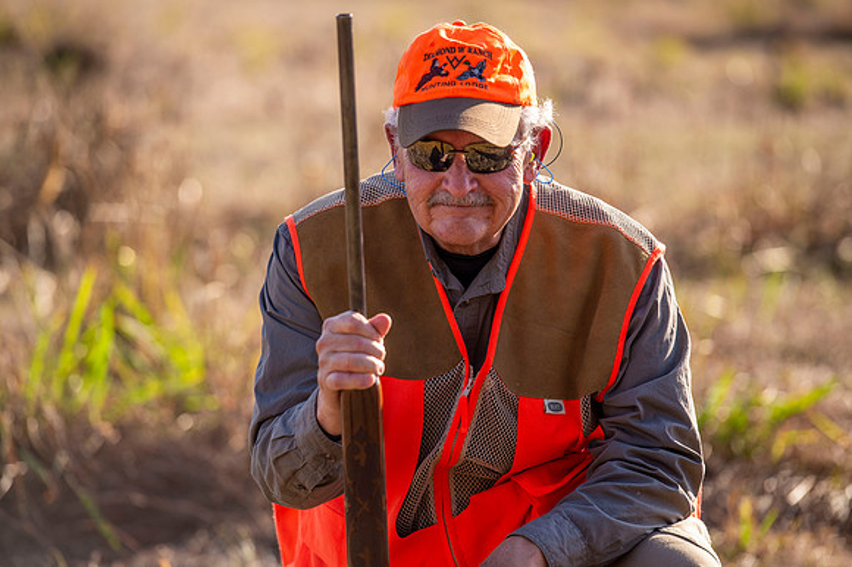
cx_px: 426
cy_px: 284
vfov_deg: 7.6
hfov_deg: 11.4
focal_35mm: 180
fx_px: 4257
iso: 200
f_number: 4
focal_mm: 180
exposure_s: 1/800
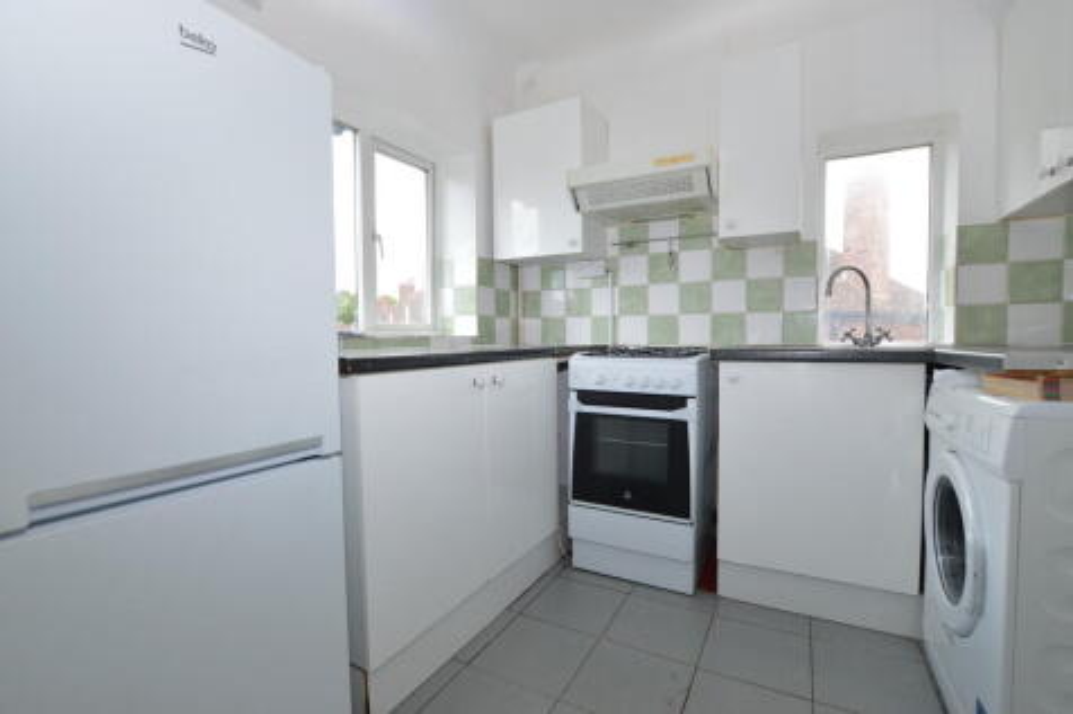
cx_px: 536
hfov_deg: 100.4
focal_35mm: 15
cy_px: 357
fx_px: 447
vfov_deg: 77.3
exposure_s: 1/125
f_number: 5.6
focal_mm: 10
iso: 400
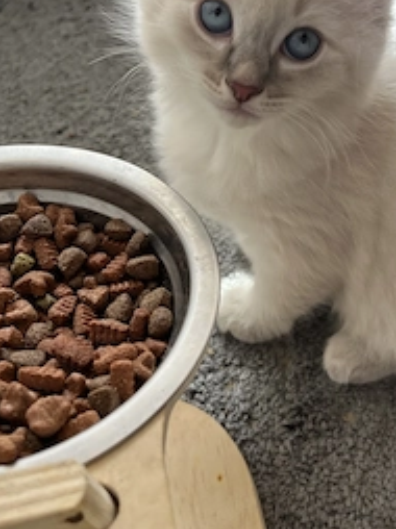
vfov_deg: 45.7
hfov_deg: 34.5
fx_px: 626
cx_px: 286
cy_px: 237
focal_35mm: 41
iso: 64
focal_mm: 5.1
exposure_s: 1/122
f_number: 1.6
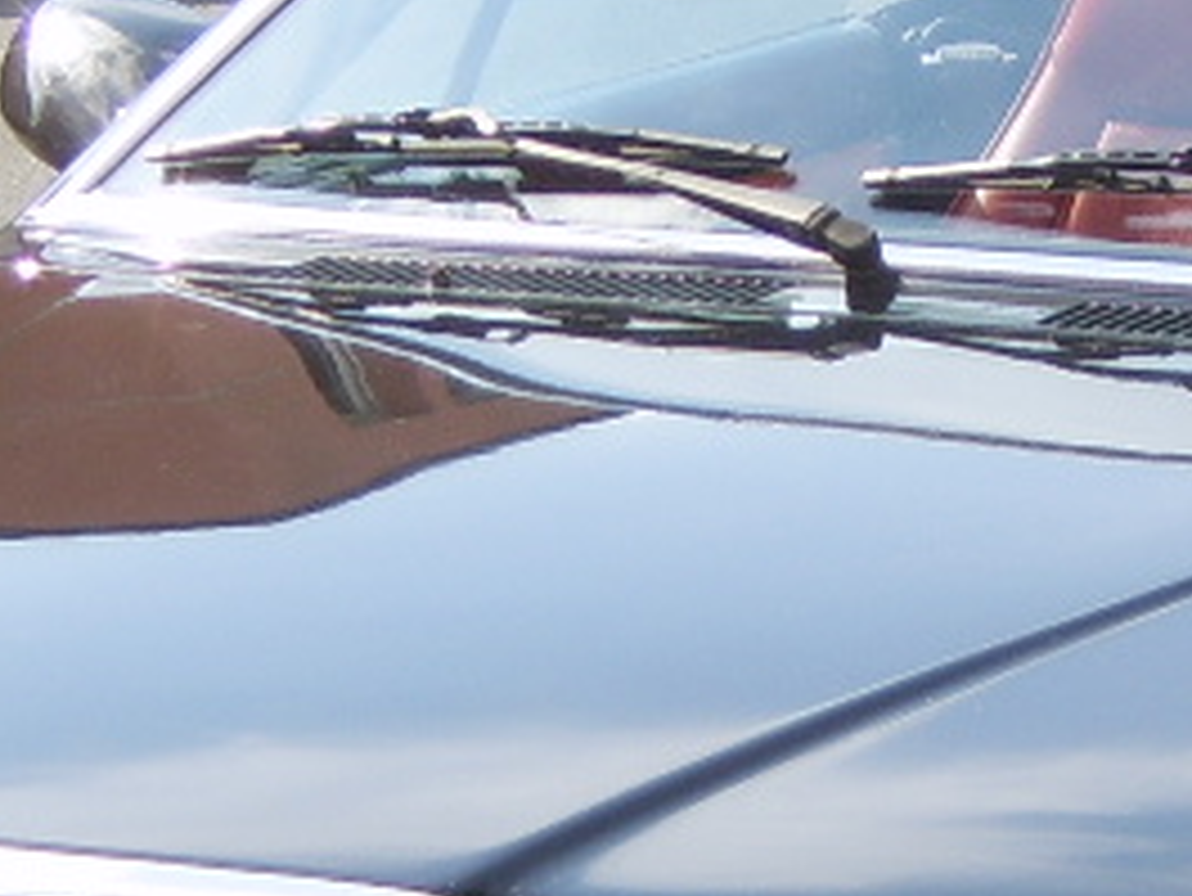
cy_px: 558
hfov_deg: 6.4
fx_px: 10645
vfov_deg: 4.8
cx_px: 985
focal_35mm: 309
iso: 50
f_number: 4
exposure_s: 1/400
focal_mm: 16.7
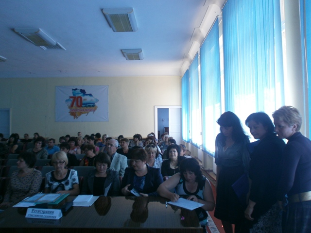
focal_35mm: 27
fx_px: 243
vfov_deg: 51.4
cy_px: 116
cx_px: 156
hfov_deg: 65.3
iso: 100
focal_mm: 4.8
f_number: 2.9
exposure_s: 1/100
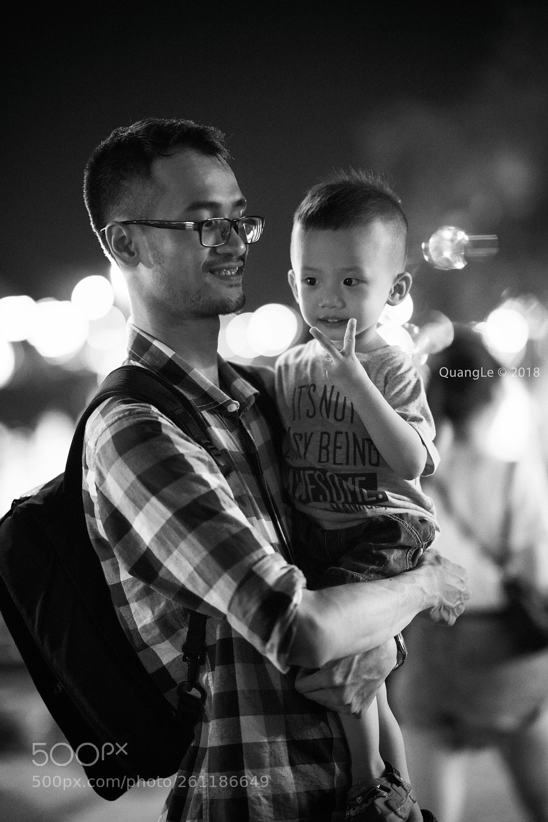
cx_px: 274
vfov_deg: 23.9
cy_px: 411
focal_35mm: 85
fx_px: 1940
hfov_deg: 16.1
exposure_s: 1/100
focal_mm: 85
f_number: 1.4
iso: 8000
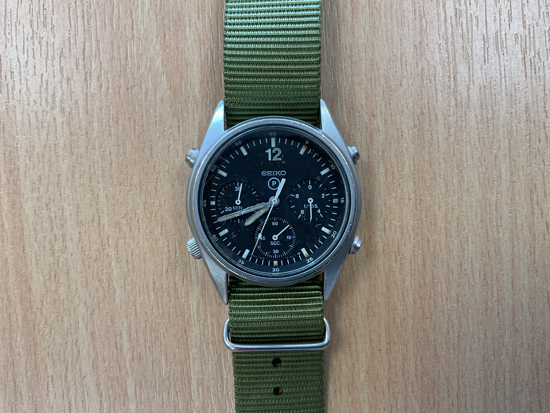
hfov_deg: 61.7
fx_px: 461
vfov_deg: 48.2
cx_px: 275
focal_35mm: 29
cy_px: 206
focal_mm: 3
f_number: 1.8
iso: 50
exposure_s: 1/120
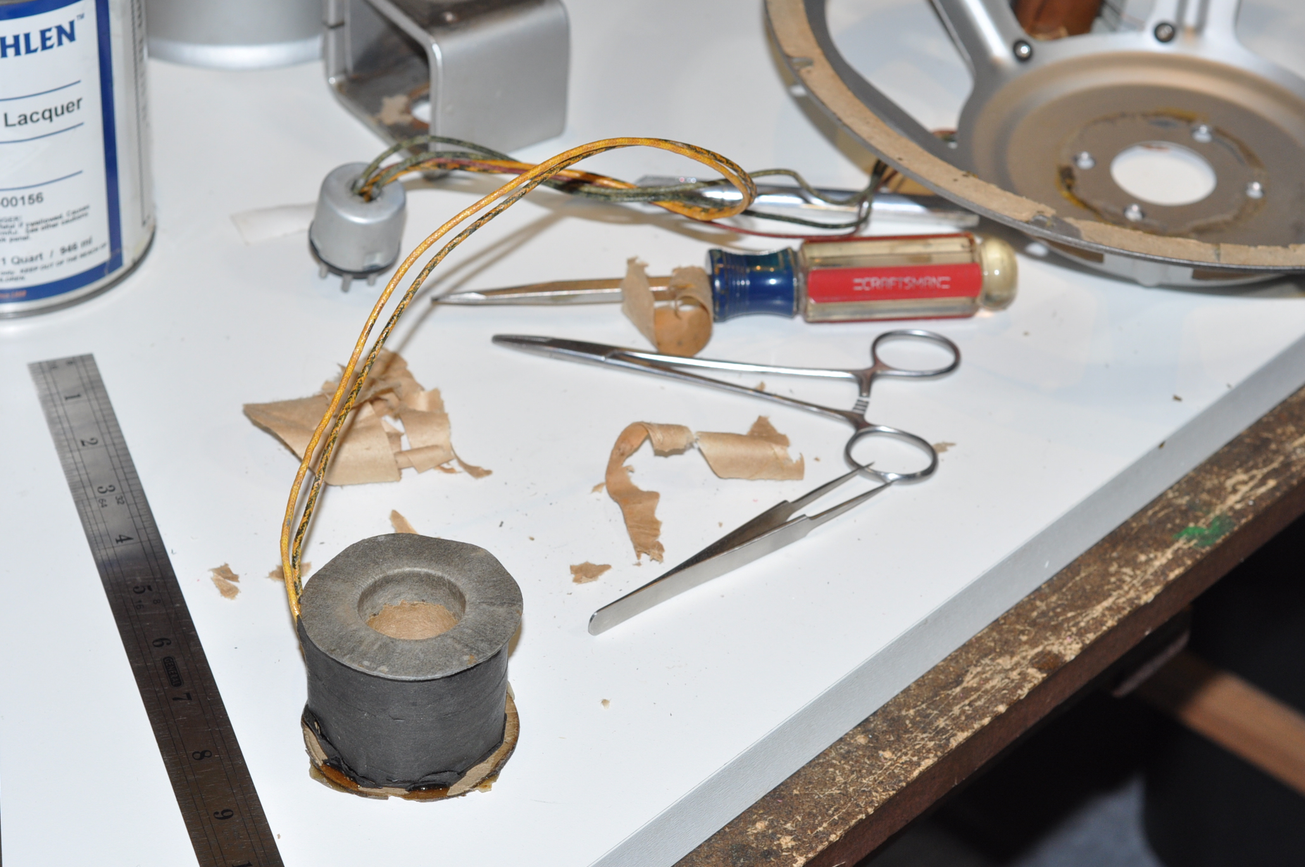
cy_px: 445
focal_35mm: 78
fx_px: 2824
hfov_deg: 26.0
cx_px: 675
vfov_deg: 17.4
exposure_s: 1/200
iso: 400
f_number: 6.7
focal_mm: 50
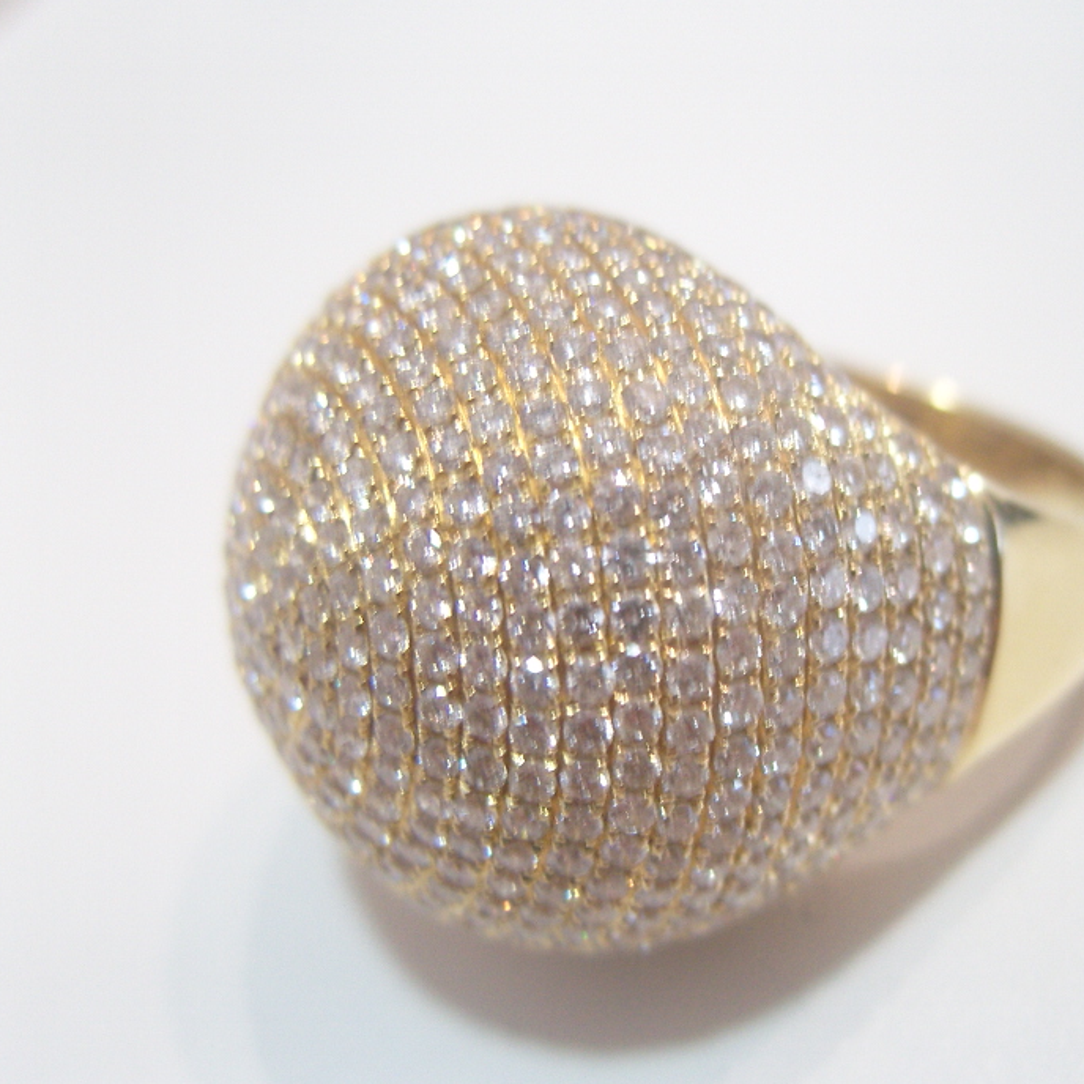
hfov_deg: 33.8
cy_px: 547
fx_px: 1771
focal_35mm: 50
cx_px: 682
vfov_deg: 34.0
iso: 200
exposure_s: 1/8
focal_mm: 7.8
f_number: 2.8
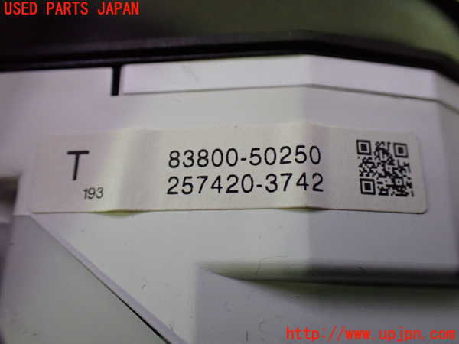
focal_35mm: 32
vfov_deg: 44.2
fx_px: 424
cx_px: 230
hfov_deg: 56.8
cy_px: 172
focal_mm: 5.79
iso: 800
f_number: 2.4
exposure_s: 1/50
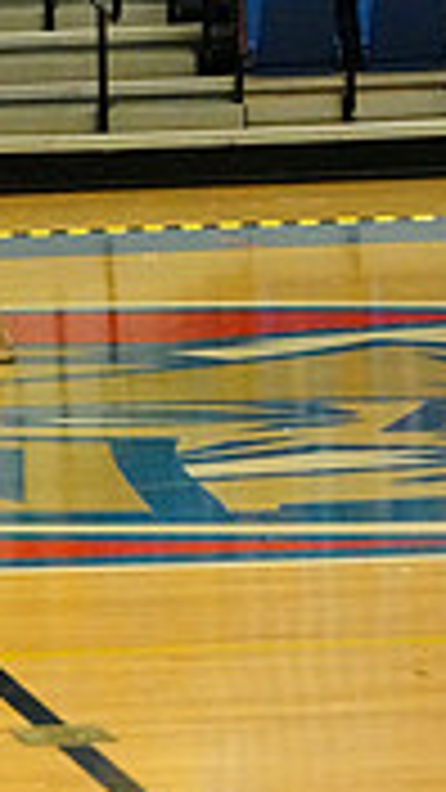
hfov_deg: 4.7
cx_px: -788
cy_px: 38
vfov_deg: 8.5
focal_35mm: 252
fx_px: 5298
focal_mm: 73
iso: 16000
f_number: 4
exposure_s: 1/1000
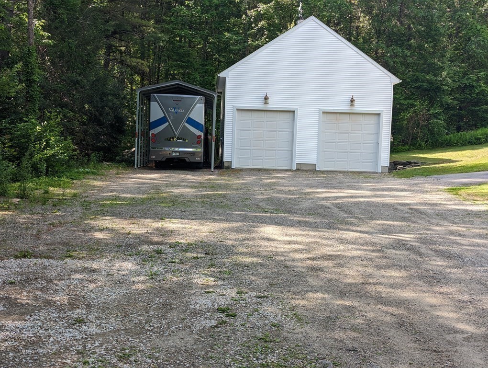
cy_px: 184
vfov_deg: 30.3
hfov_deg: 39.6
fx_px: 678
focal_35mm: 48
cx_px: 244
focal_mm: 6.81
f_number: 1.85
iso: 42
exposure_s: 1/374
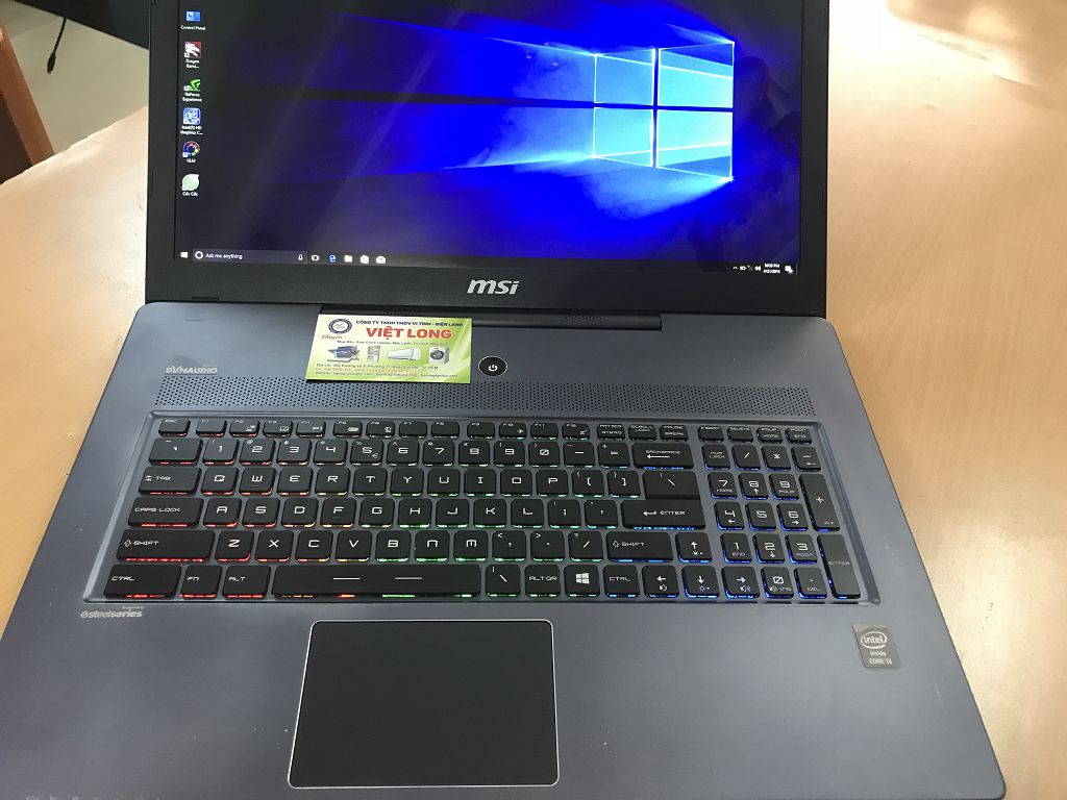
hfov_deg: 63.4
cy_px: 400
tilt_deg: -47.9
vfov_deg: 49.7
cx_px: 534
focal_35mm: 28
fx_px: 863
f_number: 1.8
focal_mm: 3.99
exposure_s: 1/17
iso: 100
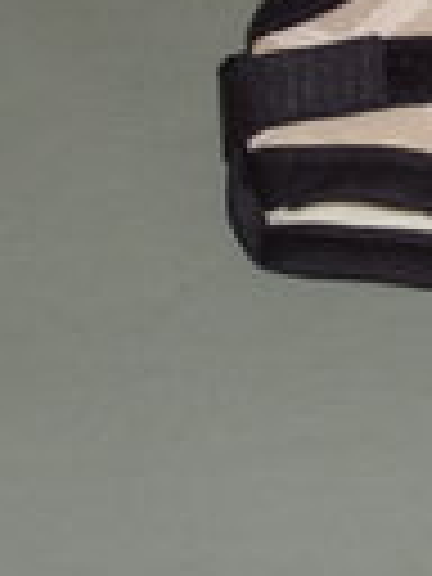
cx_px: 666
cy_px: 14
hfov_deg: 6.2
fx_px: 3927
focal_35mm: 236
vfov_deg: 8.3
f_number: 4.4
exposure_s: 1/60
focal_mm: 14.3
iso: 200
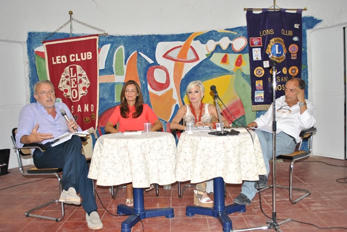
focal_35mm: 33
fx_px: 318
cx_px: 174
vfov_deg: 40.0
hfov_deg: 57.2
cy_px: 116
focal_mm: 22
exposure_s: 1/60
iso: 200
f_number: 4
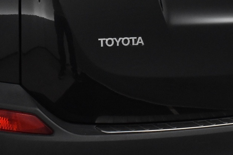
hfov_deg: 18.9
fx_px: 699
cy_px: 41
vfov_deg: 12.6
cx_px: 107
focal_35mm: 108
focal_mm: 28
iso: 3200
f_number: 6.3
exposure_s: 1/160
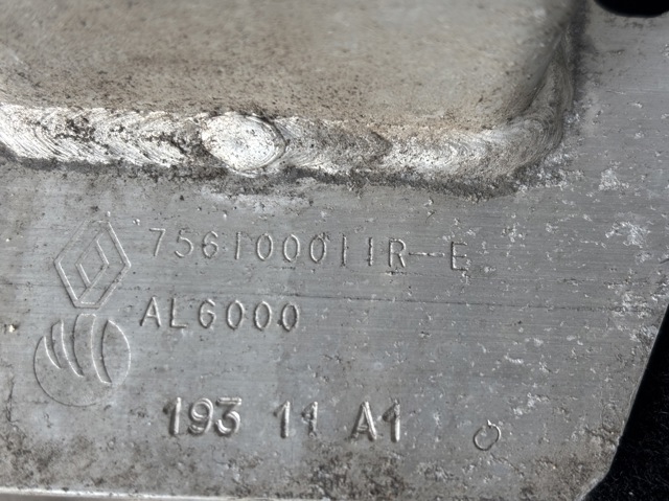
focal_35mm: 52
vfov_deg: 28.0
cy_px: 250
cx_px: 334
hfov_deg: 36.8
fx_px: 1004
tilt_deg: -72.9
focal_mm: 5.96
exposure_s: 1/121
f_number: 1.6
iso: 32
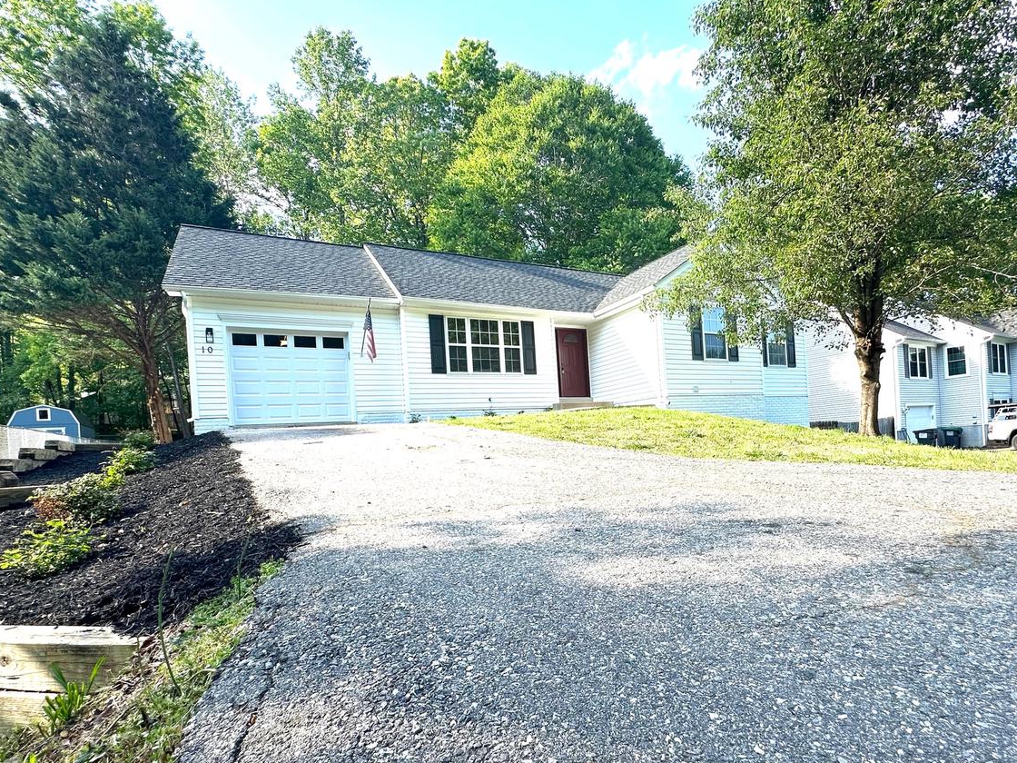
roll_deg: +4.0
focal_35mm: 18
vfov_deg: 71.0
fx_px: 529
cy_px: 449
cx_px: 576
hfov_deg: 87.3
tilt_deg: +0.0
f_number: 2.2
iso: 40
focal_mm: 2.22
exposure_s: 1/500
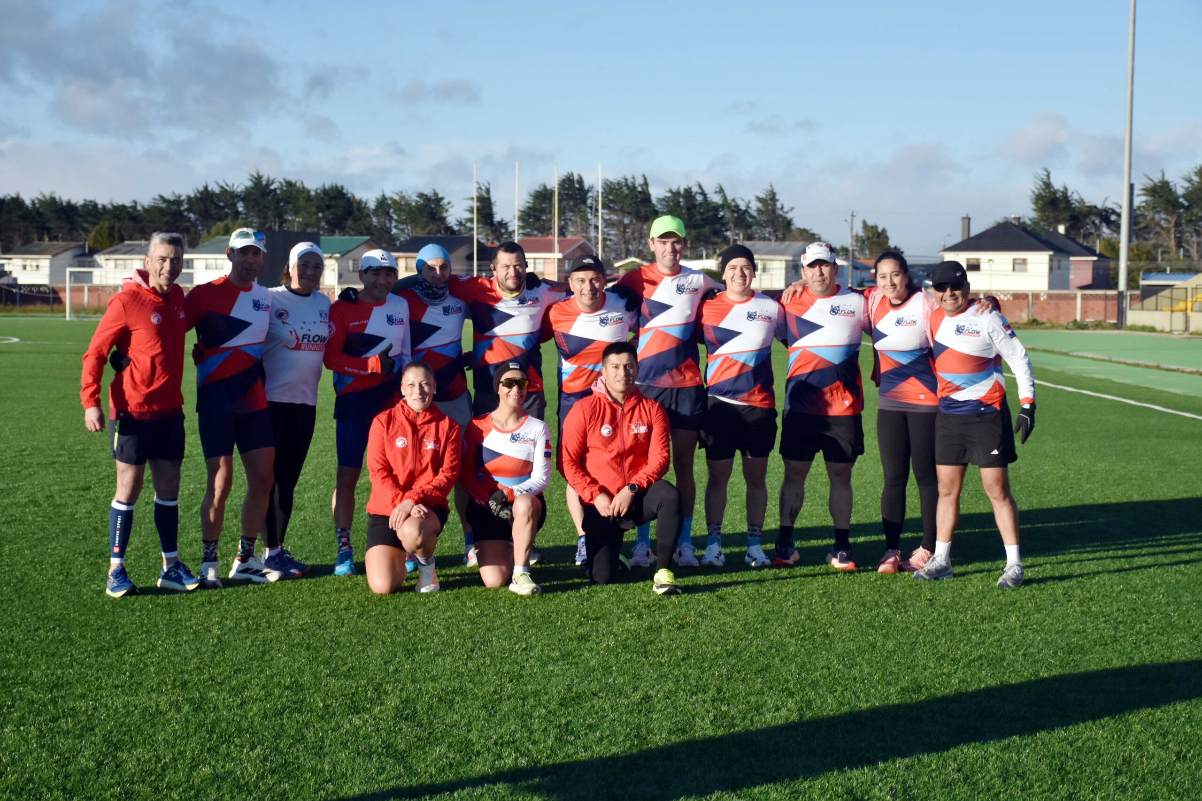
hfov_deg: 31.9
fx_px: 2103
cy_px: 400
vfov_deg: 21.6
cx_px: 601
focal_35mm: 63
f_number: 4.5
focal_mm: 42
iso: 500
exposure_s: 1/5000
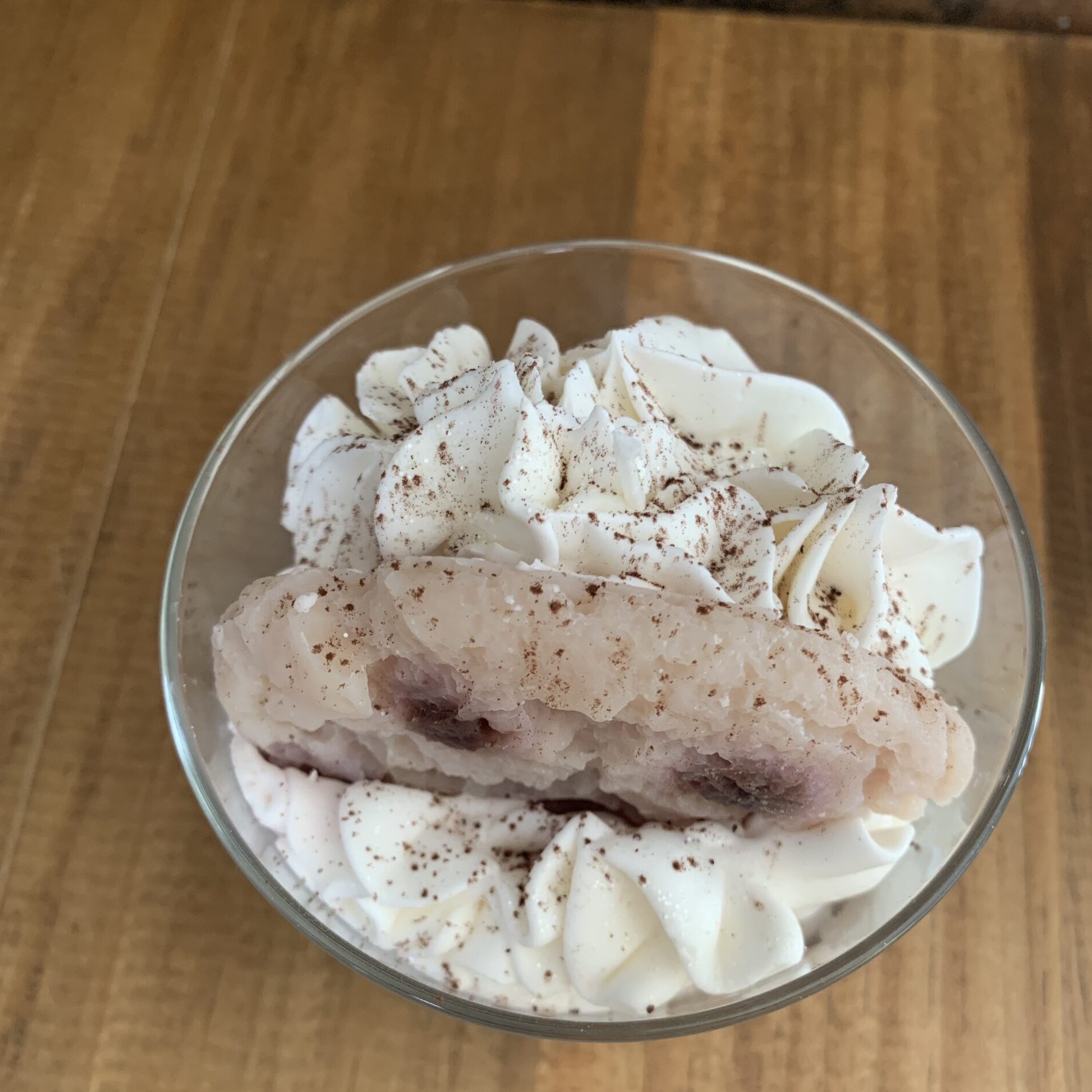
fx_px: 1106
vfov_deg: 52.2
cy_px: 644
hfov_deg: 52.5
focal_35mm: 31
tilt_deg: -66.6
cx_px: 541
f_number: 1.8
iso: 100
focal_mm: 4.25
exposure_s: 1/74
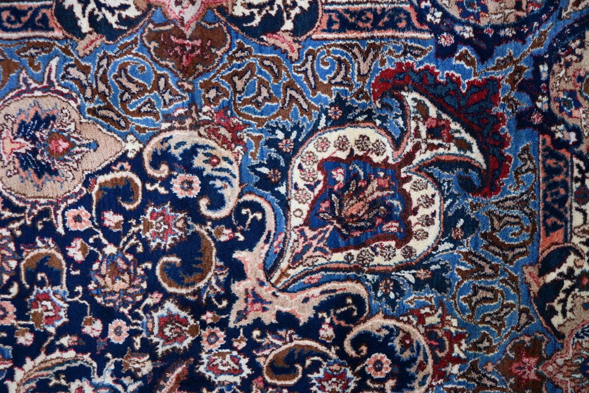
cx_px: 294
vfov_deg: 53.1
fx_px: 393
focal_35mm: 24
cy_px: 196
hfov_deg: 73.7
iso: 400
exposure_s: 1/250
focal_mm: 16
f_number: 4
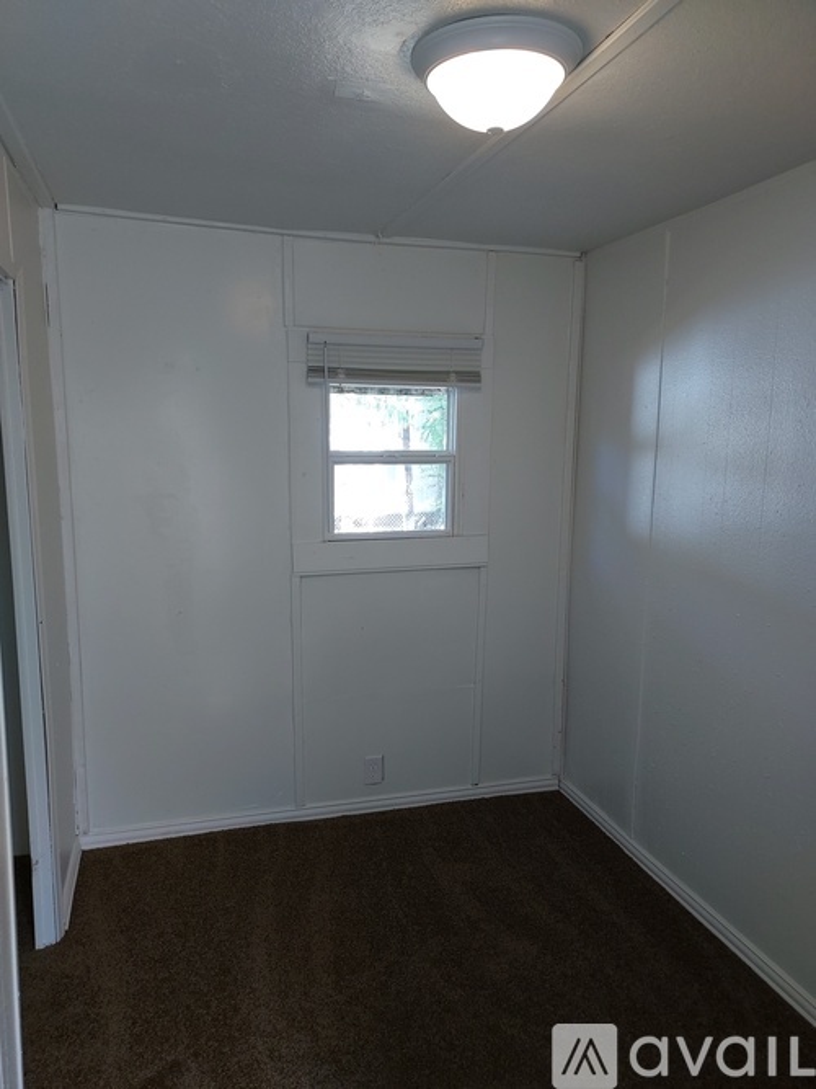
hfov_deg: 56.8
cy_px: 544
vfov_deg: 71.6
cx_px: 408
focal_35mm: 24
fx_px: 755
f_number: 1.8
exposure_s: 1/60
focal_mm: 4.6
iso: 100
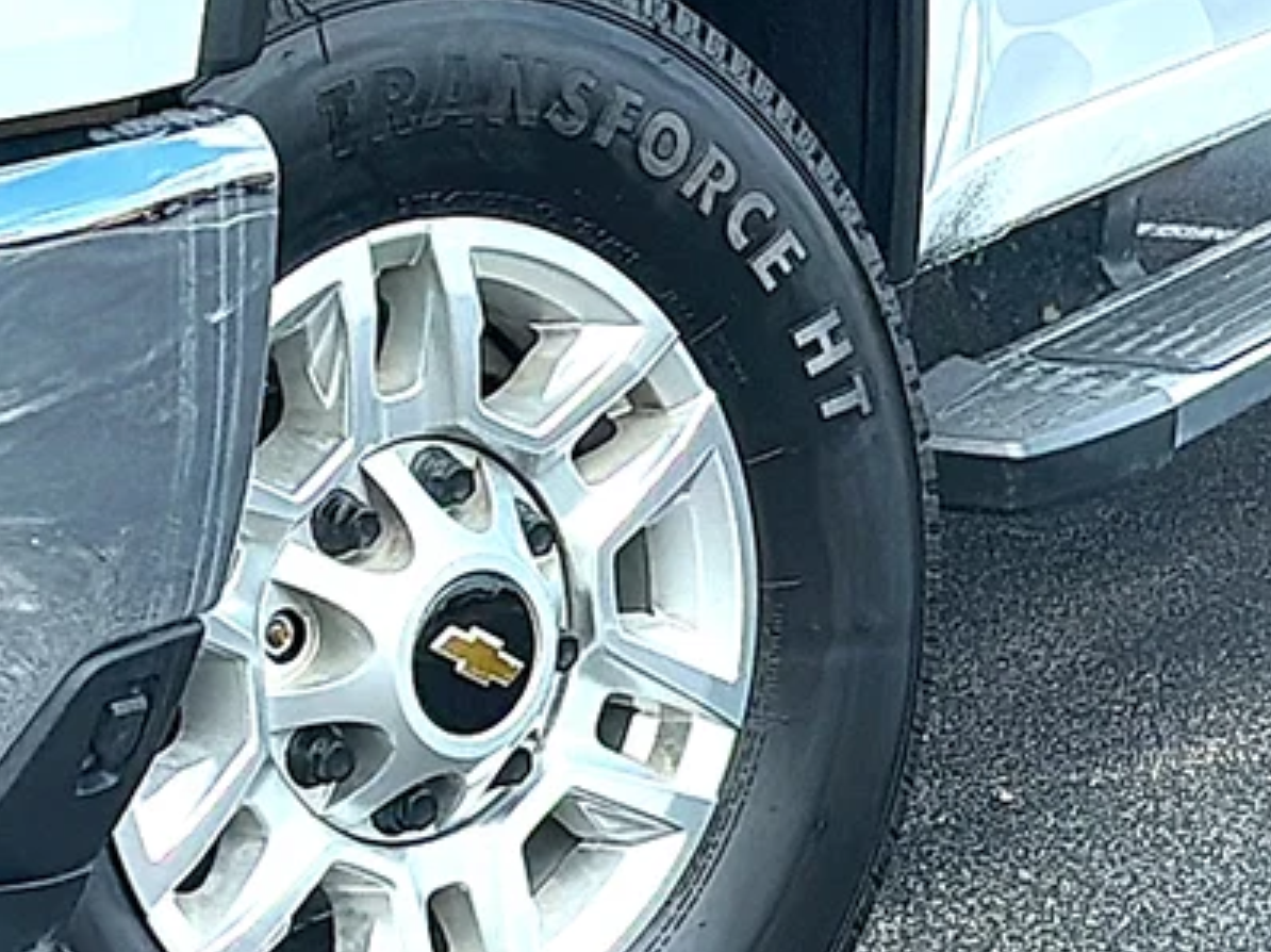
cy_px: 602
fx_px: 6458
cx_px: 901
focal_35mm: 176
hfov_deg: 11.2
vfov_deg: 8.4
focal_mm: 6.86
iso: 100
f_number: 1.78
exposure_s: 1/2611
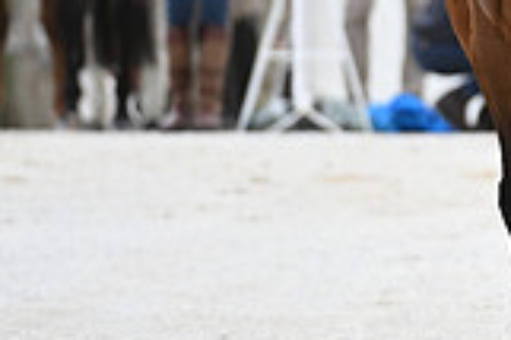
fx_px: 18405
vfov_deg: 1.1
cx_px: 813
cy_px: -97
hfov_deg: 1.6
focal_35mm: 1298
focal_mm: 360
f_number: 5.6
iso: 800
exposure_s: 1/1600
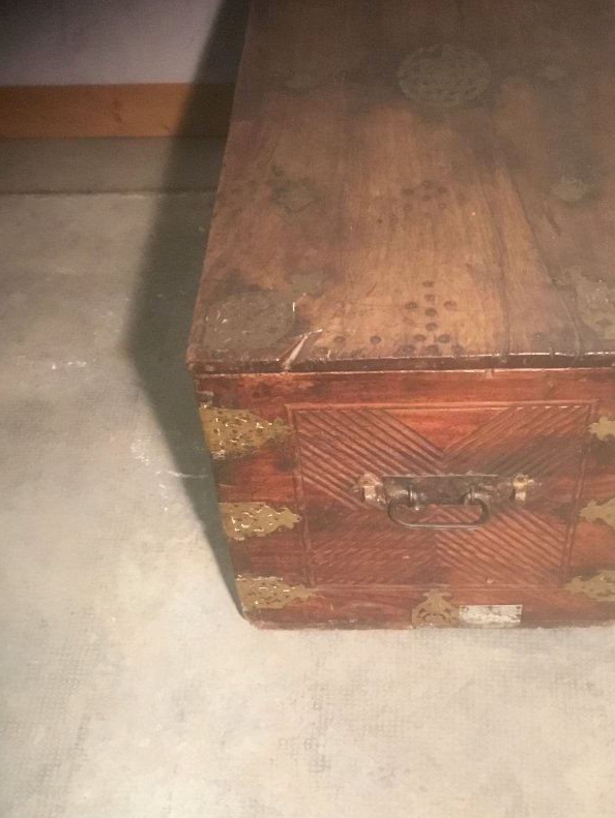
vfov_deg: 39.7
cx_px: 345
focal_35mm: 47
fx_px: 1112
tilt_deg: -50.8
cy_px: 572
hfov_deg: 30.9
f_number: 2.4
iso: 200
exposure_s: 1/20
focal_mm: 3.3
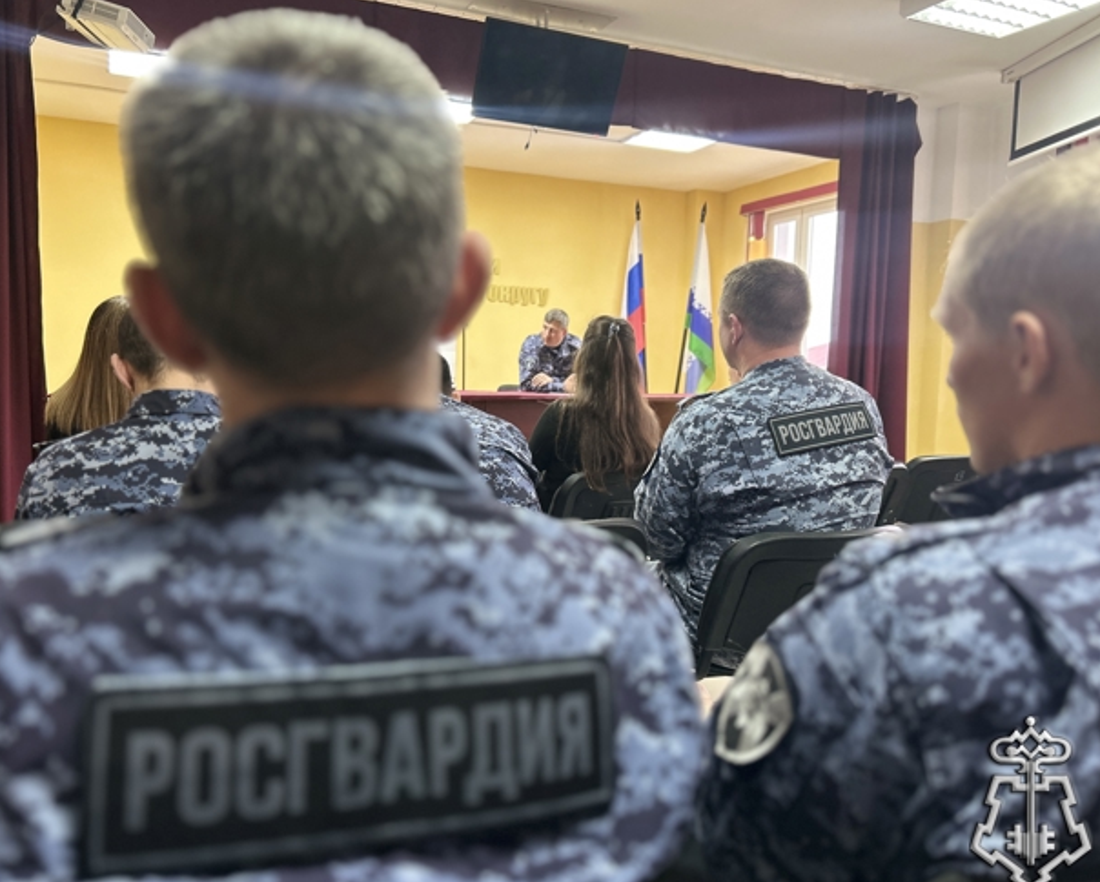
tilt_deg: -5.3
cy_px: 452
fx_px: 912
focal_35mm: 28
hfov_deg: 62.2
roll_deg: -0.6
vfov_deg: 51.6
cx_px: 525
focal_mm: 5.7
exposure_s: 1/50
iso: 100
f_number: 1.5
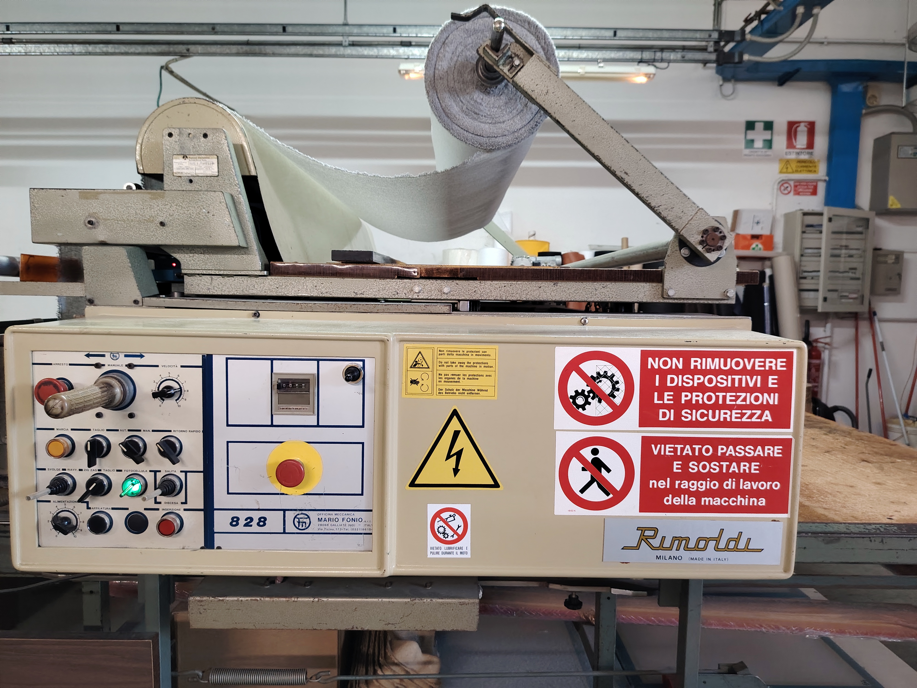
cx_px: 458
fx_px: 636
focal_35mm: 24
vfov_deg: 56.8
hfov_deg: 71.6
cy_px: 344
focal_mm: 5.25
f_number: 1.75
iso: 3759
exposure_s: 1/100
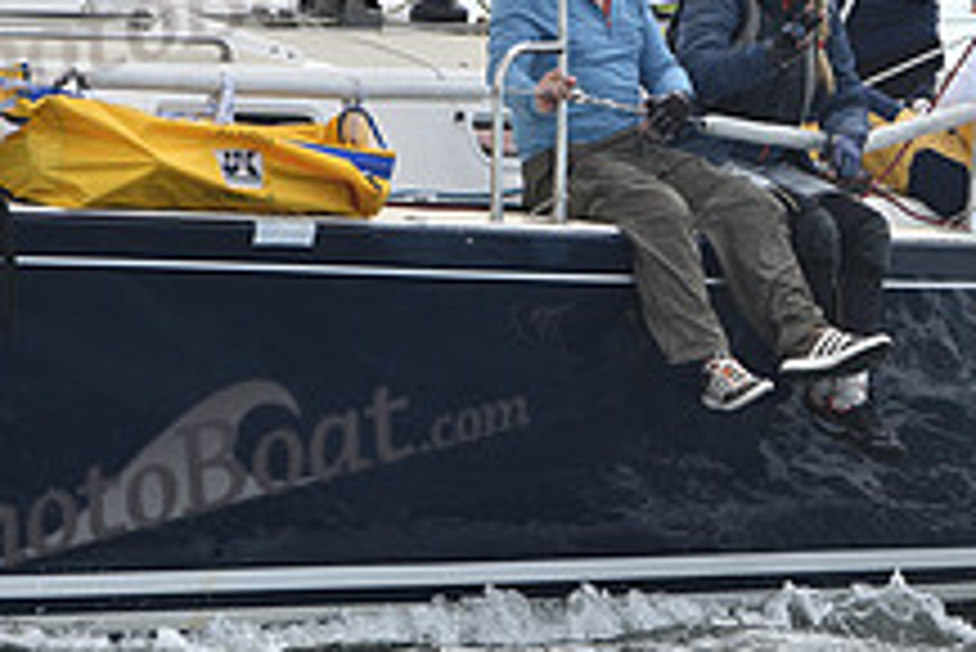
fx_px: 14486
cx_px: 765
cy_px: 178
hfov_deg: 3.9
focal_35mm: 534
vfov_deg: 2.6
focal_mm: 200
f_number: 7.1
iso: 250
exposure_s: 1/800
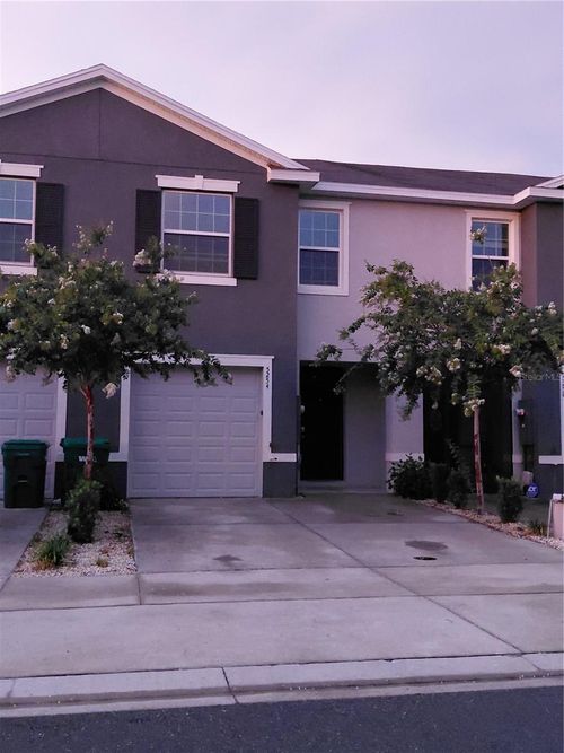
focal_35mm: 25
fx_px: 543
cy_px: 376
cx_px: 282
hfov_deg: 54.9
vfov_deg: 69.4
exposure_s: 1/24
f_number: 1.8
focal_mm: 4.69
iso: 800
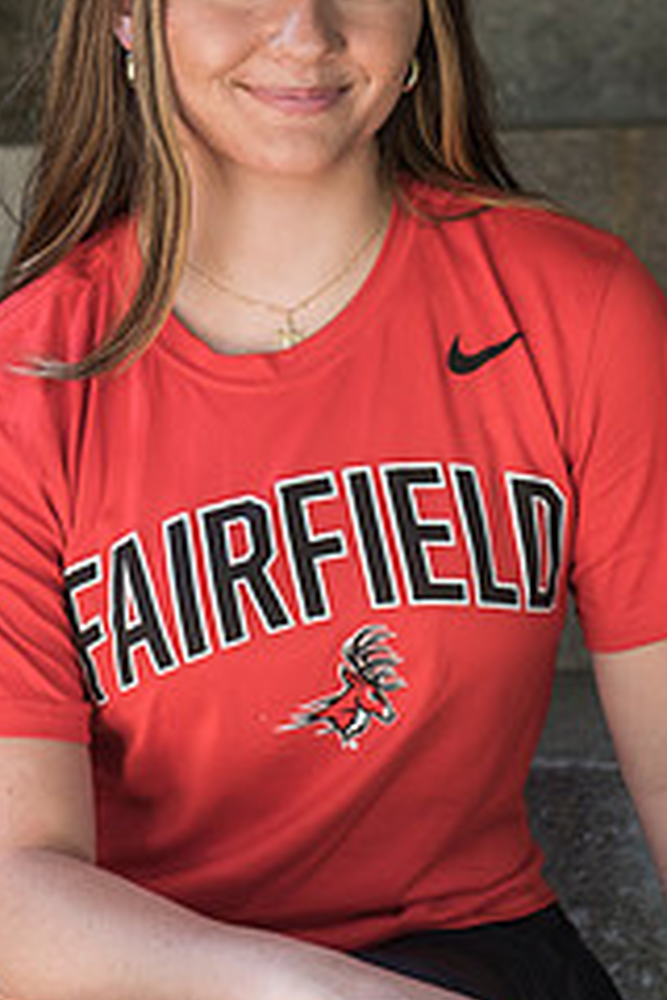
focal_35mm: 124
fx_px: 3446
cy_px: 233
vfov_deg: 16.4
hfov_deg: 11.0
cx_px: 471
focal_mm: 66
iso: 500
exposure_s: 1/125
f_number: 4
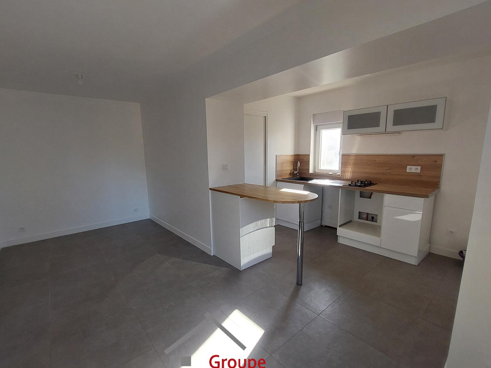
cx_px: 232
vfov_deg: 81.7
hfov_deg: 98.1
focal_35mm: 15
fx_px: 213
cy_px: 190
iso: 100
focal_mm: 1.74
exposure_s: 1/100
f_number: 2.2
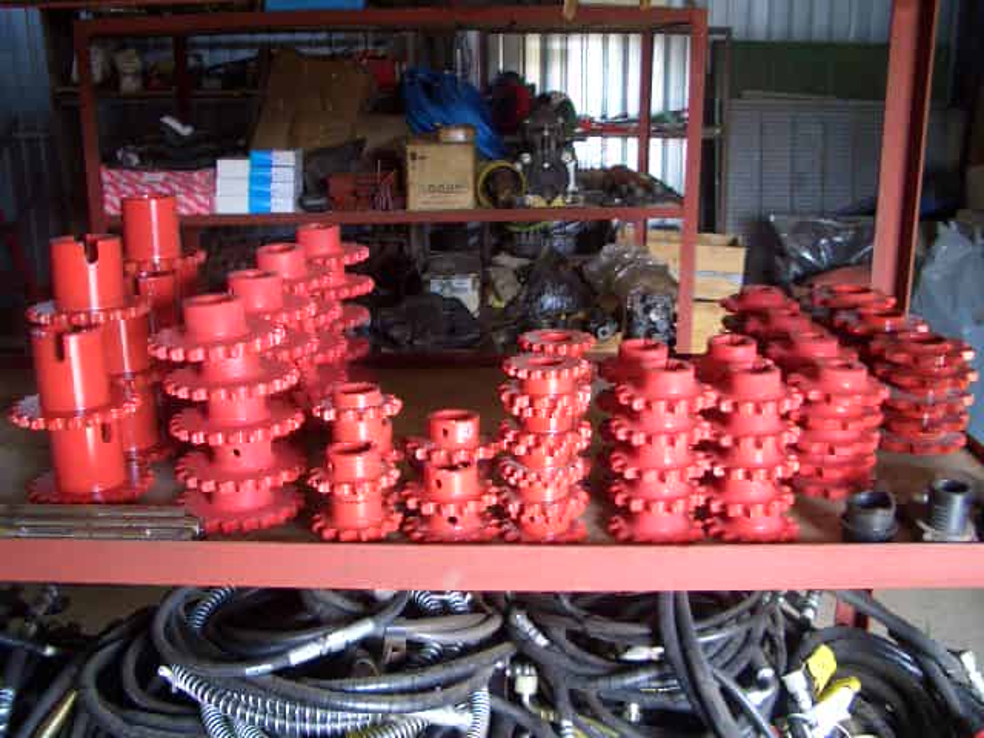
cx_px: 492
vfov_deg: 40.7
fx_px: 995
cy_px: 369
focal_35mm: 35
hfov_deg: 52.6
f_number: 2.6
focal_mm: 5.8
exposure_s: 1/13
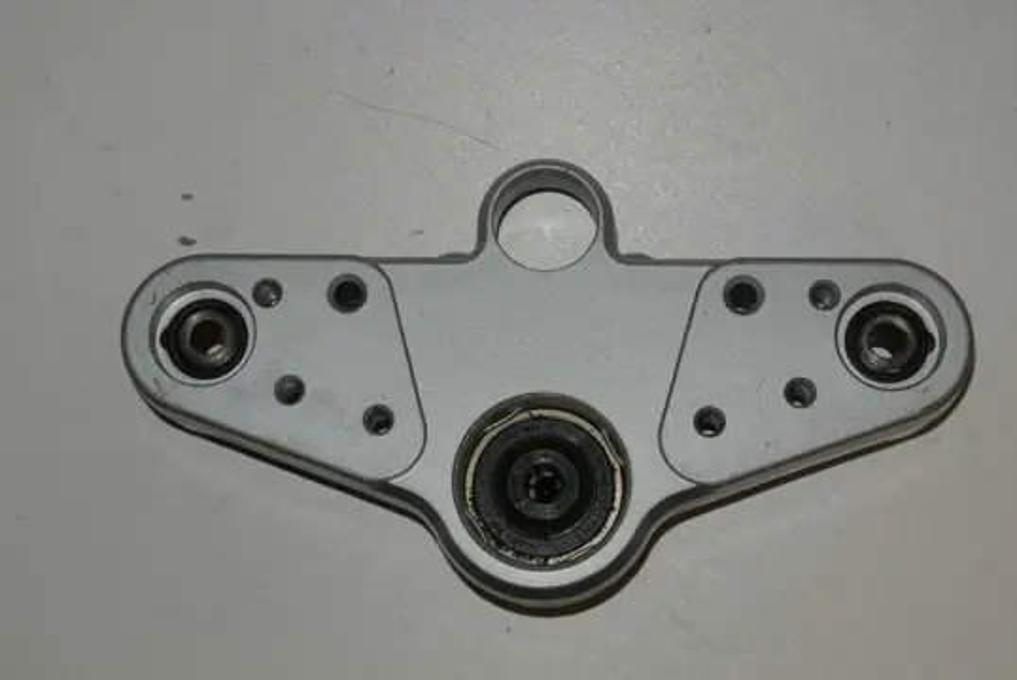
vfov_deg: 16.9
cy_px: 340
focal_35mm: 81
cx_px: 508
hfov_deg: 25.0
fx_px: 2291
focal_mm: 30
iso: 200
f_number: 5.6
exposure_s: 1/60
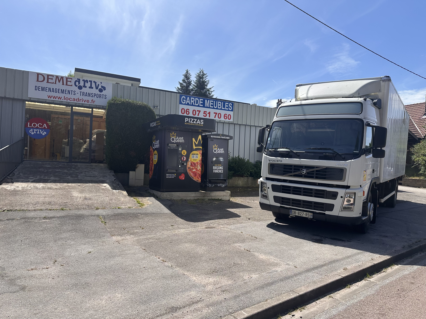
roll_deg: -1.2
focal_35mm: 24
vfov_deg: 56.8
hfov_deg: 71.6
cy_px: 160
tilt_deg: +1.4
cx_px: 213
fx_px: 295
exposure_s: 1/4762
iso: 80
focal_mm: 6.86
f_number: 1.78
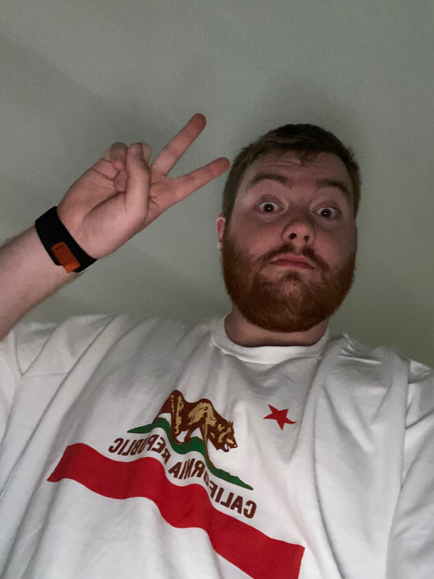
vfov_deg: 60.0
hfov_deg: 46.8
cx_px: 217
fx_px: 502
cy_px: 290
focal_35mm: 30
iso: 1000
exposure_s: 1/20
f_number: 2.2
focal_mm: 2.71
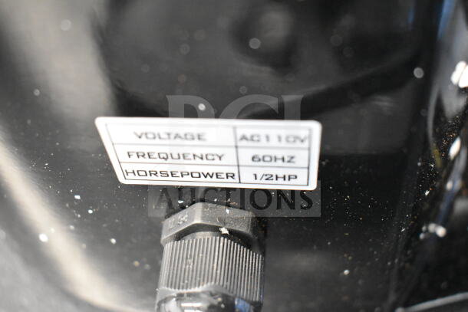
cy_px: 156
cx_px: 234
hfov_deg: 43.6
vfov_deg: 29.9
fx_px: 585
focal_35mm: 45
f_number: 4.2
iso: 8000
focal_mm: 30
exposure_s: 1/50
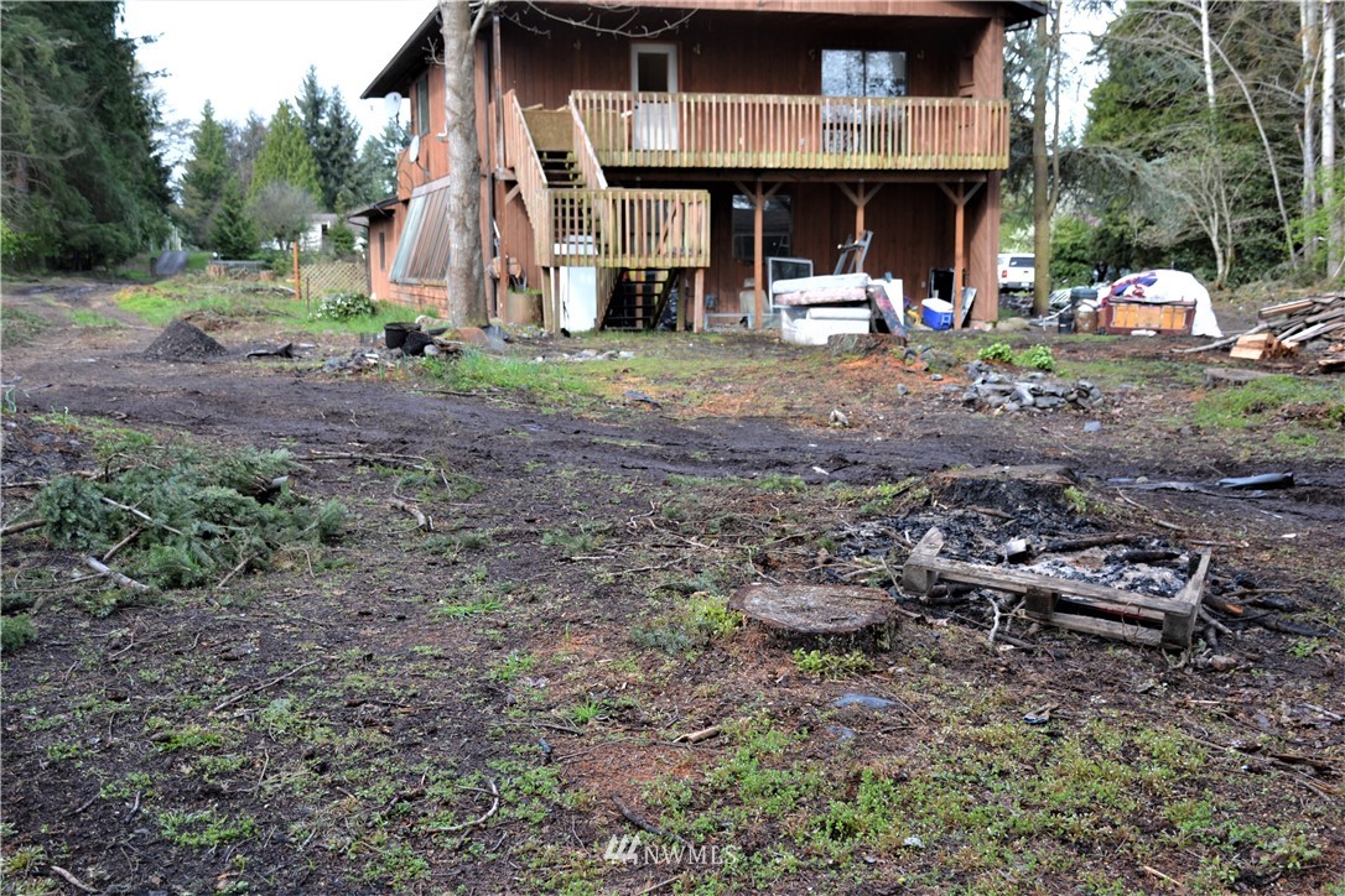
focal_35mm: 39
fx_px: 1457
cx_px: 672
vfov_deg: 34.2
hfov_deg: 49.6
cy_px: 448
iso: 100
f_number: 4.5
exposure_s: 1/125
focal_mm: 26
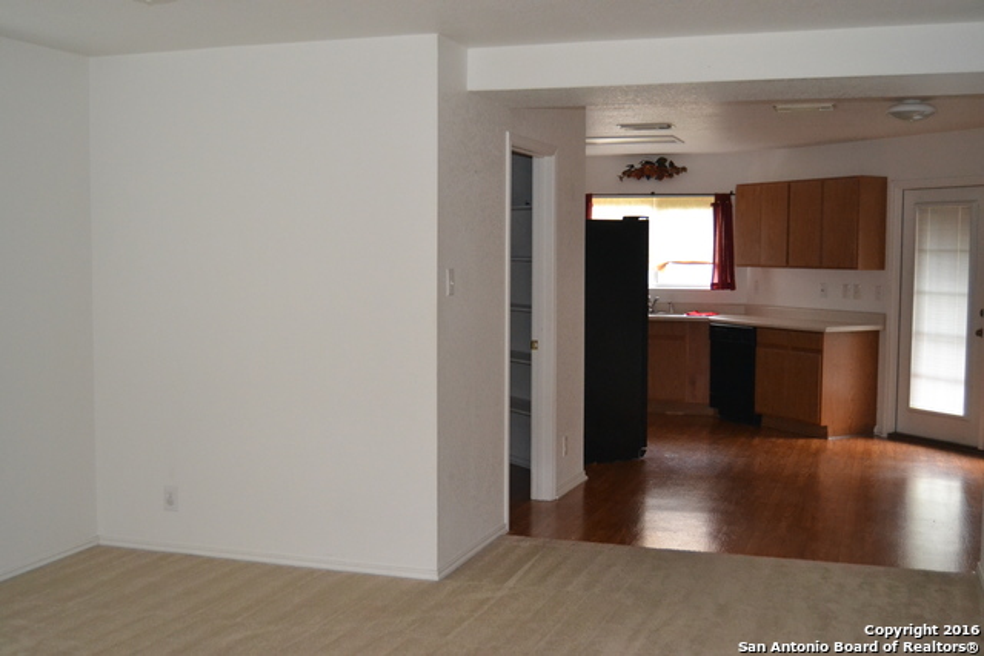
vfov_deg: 34.2
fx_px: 1066
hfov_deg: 49.5
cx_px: 492
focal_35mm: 39
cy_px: 328
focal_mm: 26
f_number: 4
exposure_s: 1/60
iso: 2500
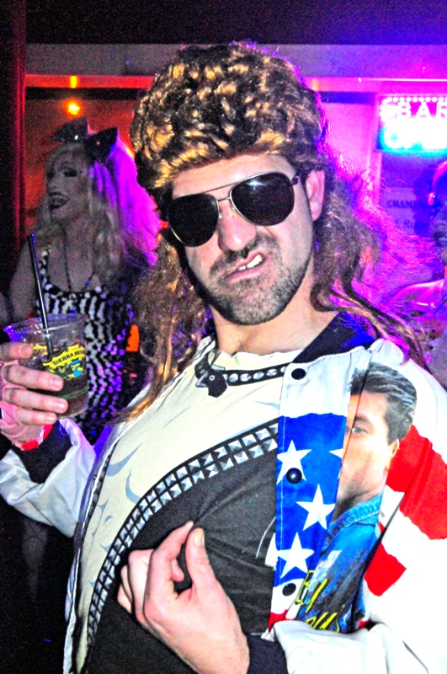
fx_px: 616
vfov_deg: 57.3
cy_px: 337
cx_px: 224
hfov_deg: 39.9
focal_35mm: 33
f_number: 5
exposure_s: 1/13
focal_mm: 22
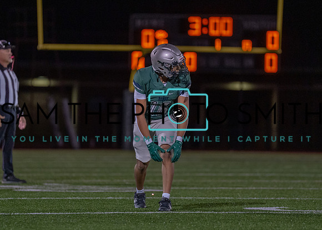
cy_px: 107
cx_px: 159
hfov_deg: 6.3
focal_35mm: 322
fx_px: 2945
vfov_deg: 4.5
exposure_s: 1/1000
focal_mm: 200
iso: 3200
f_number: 2.8
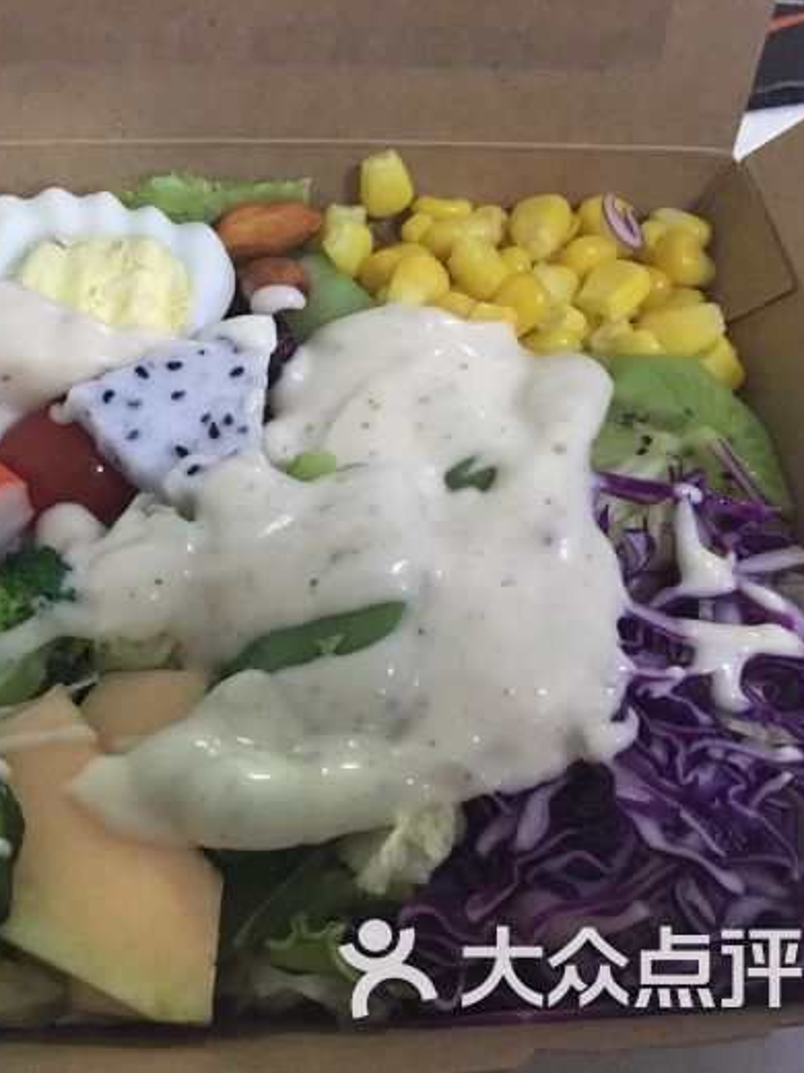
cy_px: 534
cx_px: 134
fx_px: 1209
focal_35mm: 39
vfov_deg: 47.9
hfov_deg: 35.3
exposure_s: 1/17
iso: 320
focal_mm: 4.15
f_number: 2.2
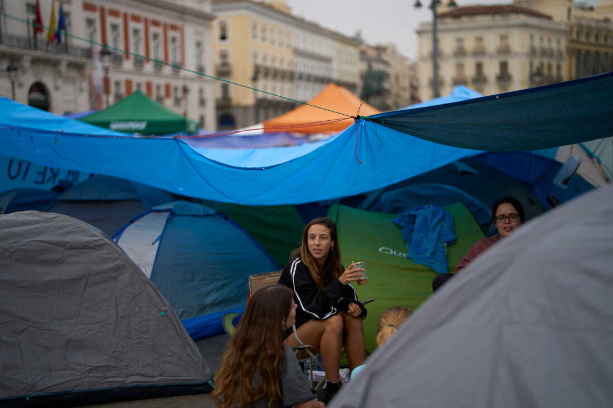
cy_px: 204
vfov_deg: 27.0
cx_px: 306
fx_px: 851
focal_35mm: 50
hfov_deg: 39.6
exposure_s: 1/1600
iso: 50
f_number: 1.2
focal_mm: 50
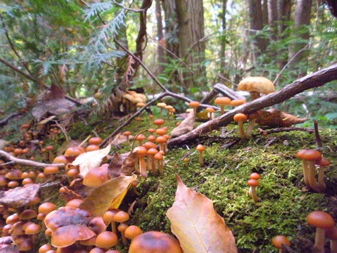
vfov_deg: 39.7
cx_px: 168
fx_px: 350
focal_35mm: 36
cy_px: 126
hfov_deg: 51.4
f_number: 3.5
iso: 1573
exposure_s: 1/133
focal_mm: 6.3
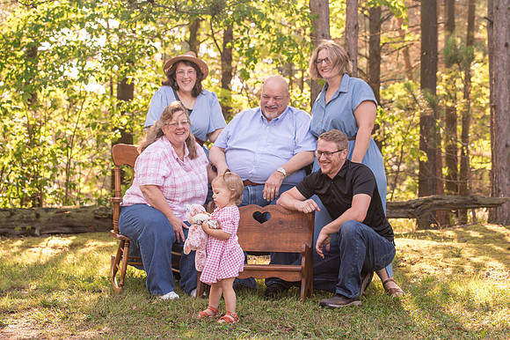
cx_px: 276
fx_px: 1093
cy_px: 188
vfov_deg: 17.6
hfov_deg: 26.3
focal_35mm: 77
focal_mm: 70
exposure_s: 1/250
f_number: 5
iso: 400
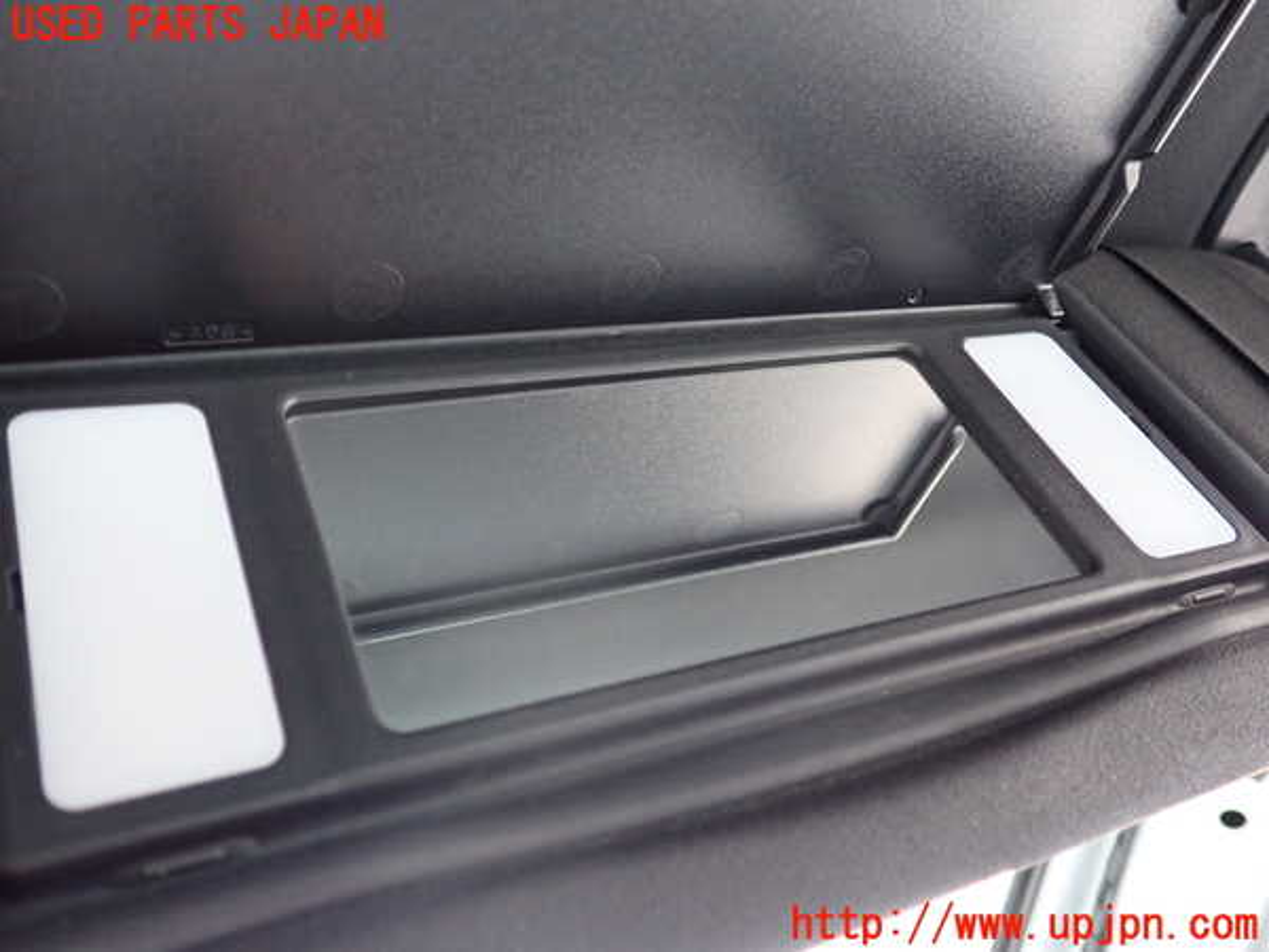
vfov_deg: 46.8
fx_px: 1100
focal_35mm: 30
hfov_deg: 60.0
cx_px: 634
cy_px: 476
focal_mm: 5.4
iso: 640
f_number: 2.3
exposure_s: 1/30
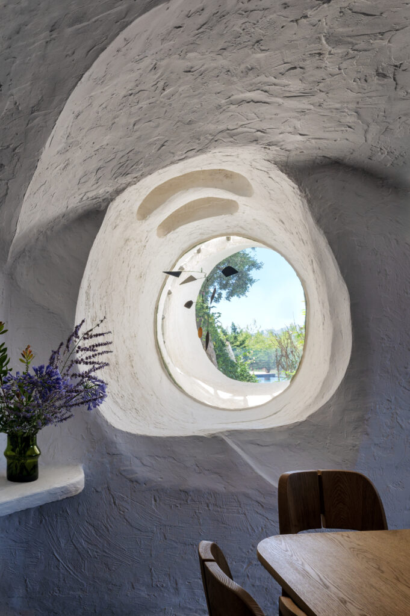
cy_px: 308
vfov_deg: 54.5
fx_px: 599
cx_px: 205
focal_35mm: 35
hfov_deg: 37.8
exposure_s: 1/40
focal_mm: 35
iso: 800
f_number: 16
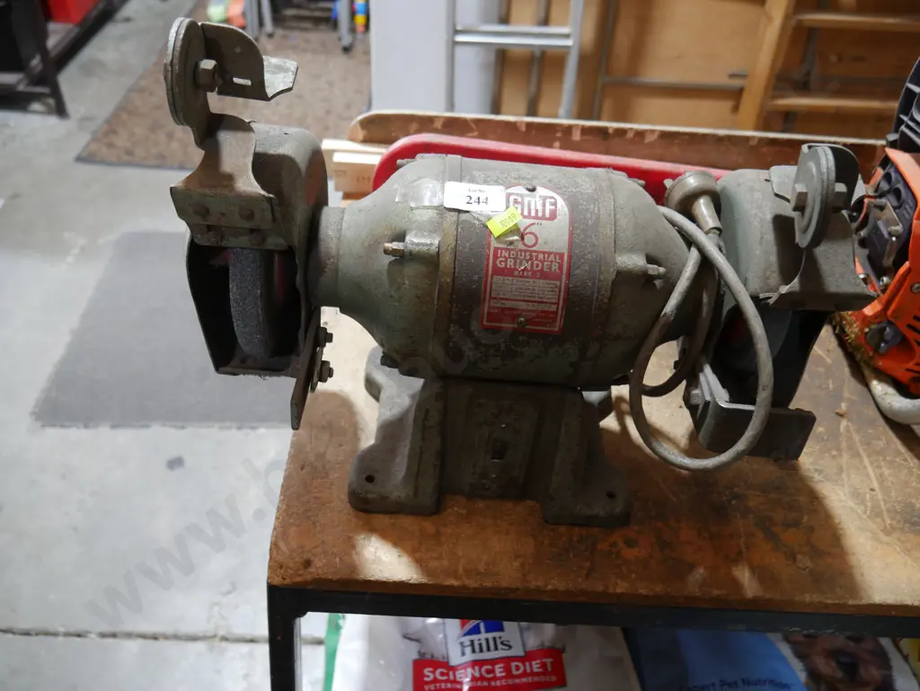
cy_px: 346
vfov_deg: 49.8
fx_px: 745
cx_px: 460
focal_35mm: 28
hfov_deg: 63.4
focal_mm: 14
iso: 400
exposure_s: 1/60
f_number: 3.5
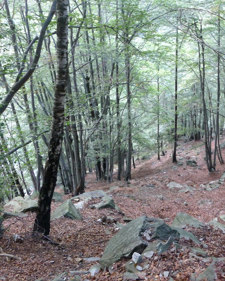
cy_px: 138
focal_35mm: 43
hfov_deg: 33.1
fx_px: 358
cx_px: 203
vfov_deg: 42.9
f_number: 2.2
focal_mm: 6.4
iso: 400
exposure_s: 1/30
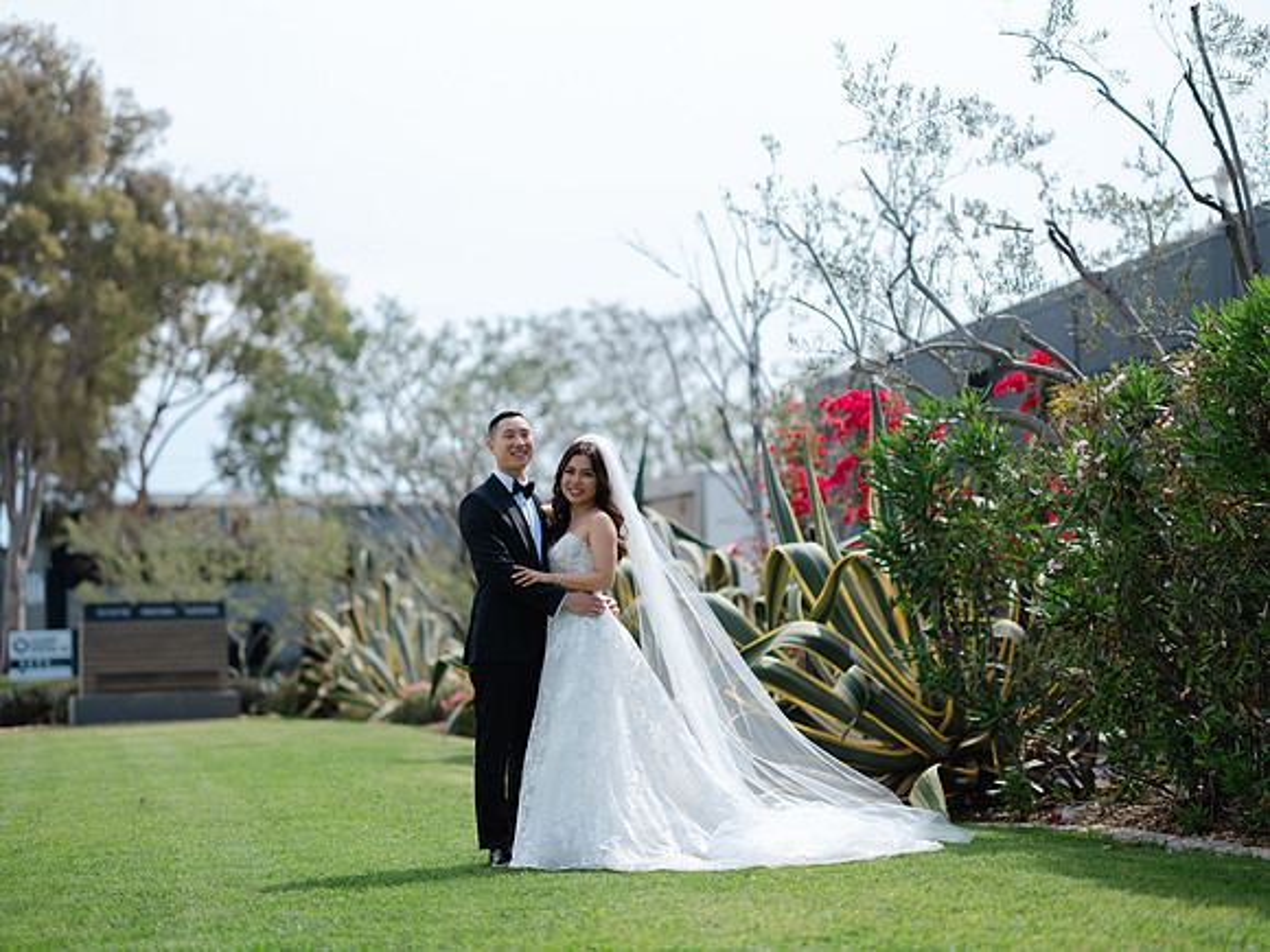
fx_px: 2348
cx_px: 635
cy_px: 476
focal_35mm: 64
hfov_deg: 30.3
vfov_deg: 22.9
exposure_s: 1/2000
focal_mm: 80
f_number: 1.7
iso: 80
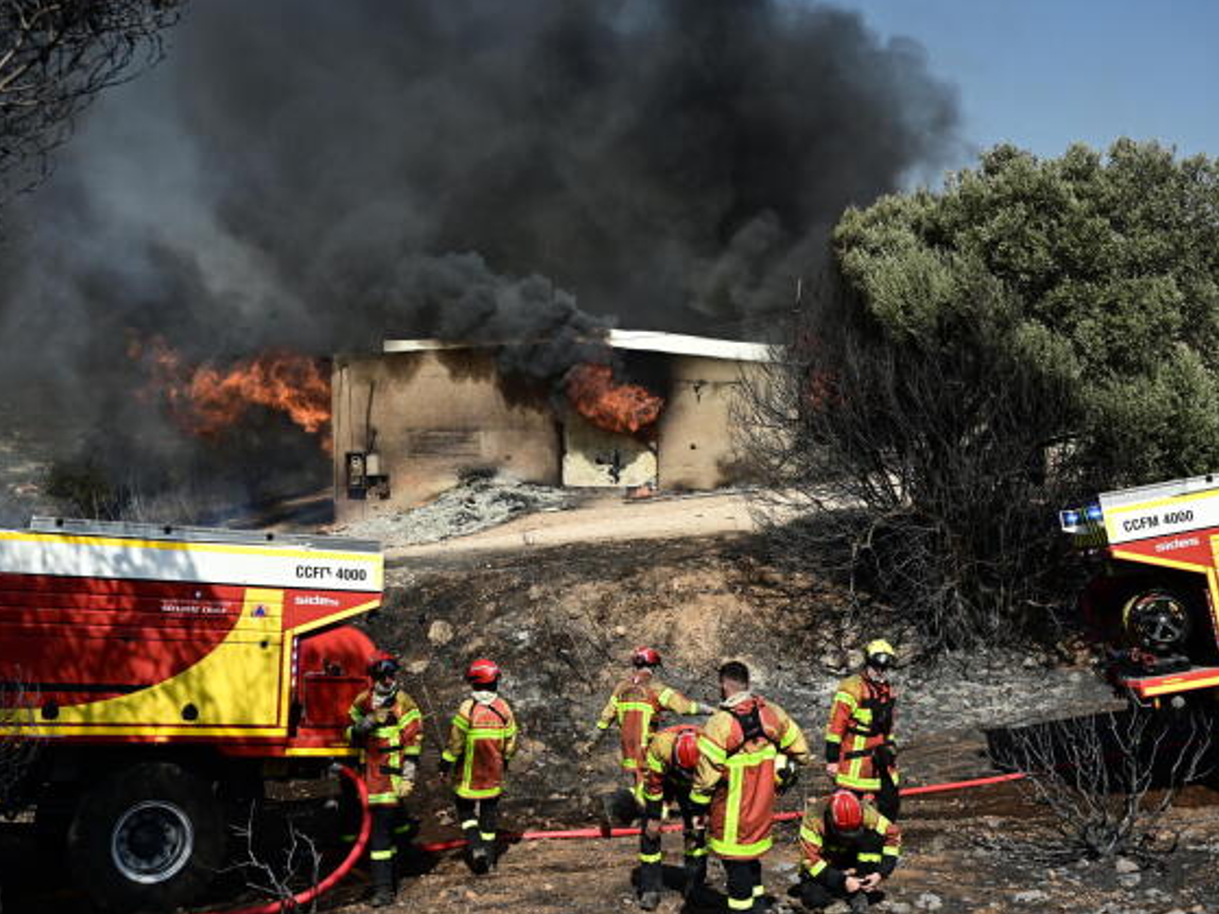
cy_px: 440
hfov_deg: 44.8
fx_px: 1479
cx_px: 635
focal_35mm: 42
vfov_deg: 34.3
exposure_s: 1/2000
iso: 100
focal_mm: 37
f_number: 4
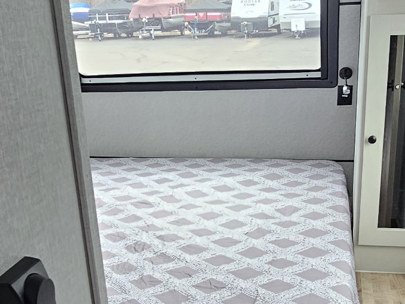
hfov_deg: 41.2
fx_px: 538
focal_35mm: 46
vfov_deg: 31.1
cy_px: 223
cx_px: 222
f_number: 2.2
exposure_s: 1/60.2
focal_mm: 2.2
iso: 100
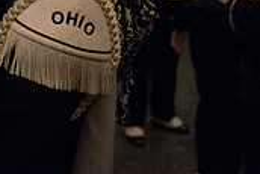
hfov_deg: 24.4
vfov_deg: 15.4
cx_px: 32
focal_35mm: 81
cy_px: -99
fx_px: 585
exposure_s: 1/320
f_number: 2.8
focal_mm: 24
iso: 8000
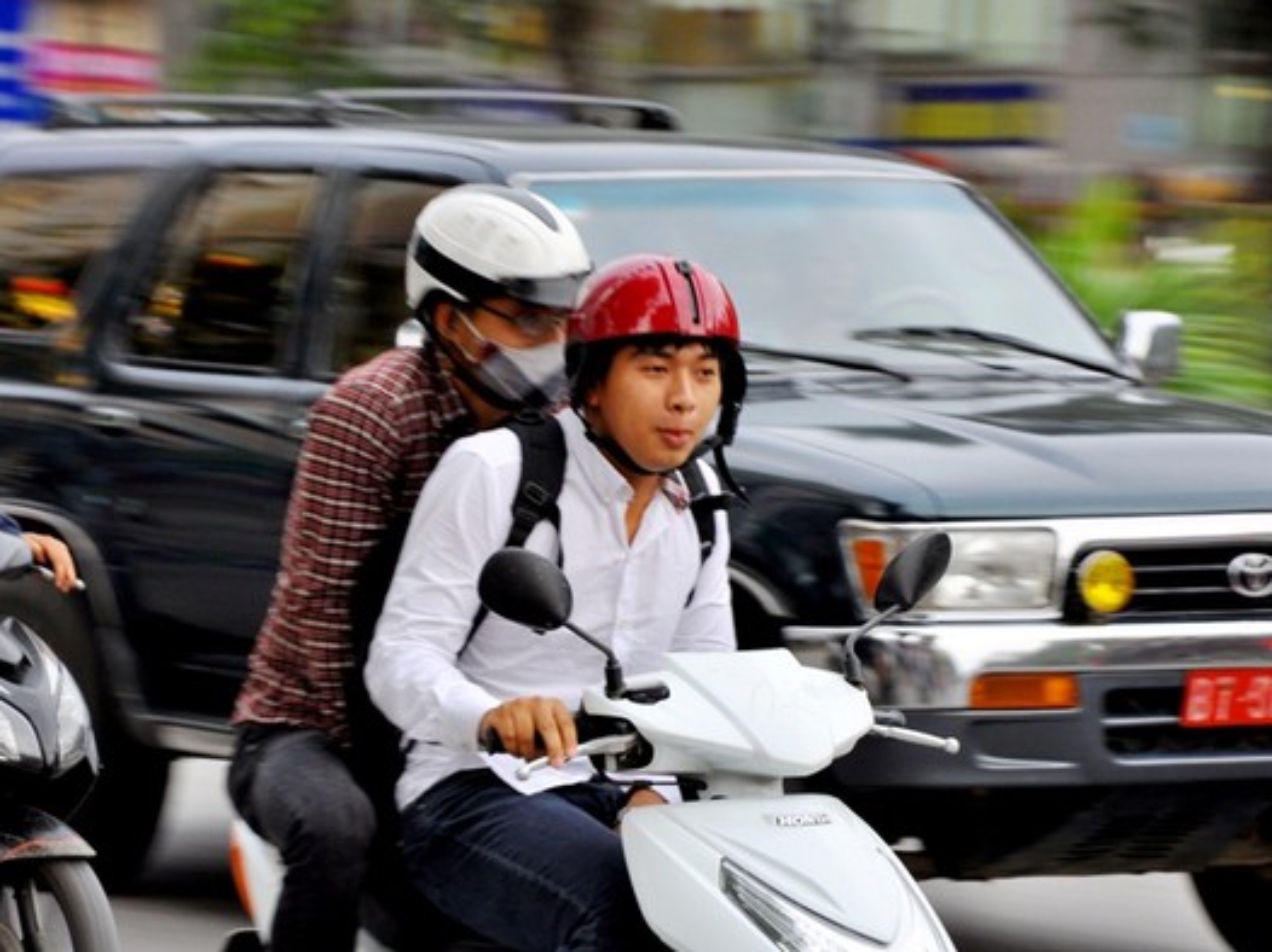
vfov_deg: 8.6
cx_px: 665
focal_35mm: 173
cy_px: 474
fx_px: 6338
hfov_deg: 11.5
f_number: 5.6
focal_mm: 105
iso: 500
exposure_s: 1/50
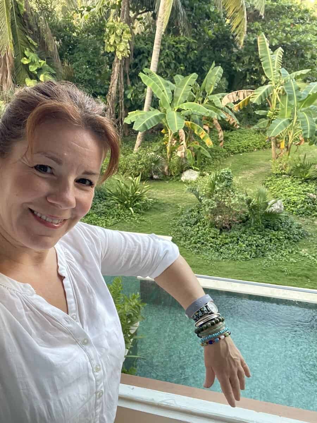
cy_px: 212
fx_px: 366
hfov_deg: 46.8
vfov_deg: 60.0
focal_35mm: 30
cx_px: 158
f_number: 2.2
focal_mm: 2.71
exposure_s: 1/60
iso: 125
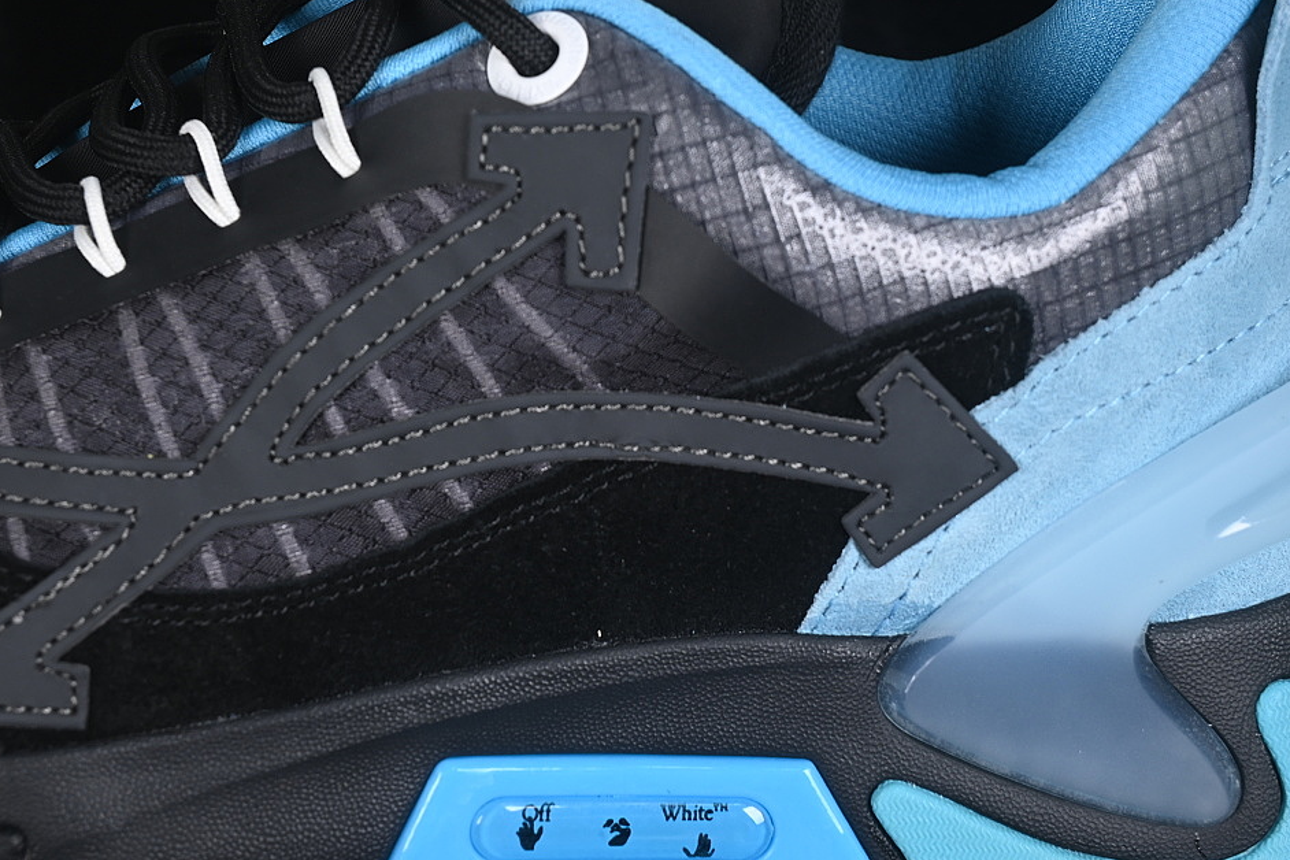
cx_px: 586
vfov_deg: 15.9
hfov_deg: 23.6
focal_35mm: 86
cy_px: 444
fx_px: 3081
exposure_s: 1/60
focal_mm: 50
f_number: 6.3
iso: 160
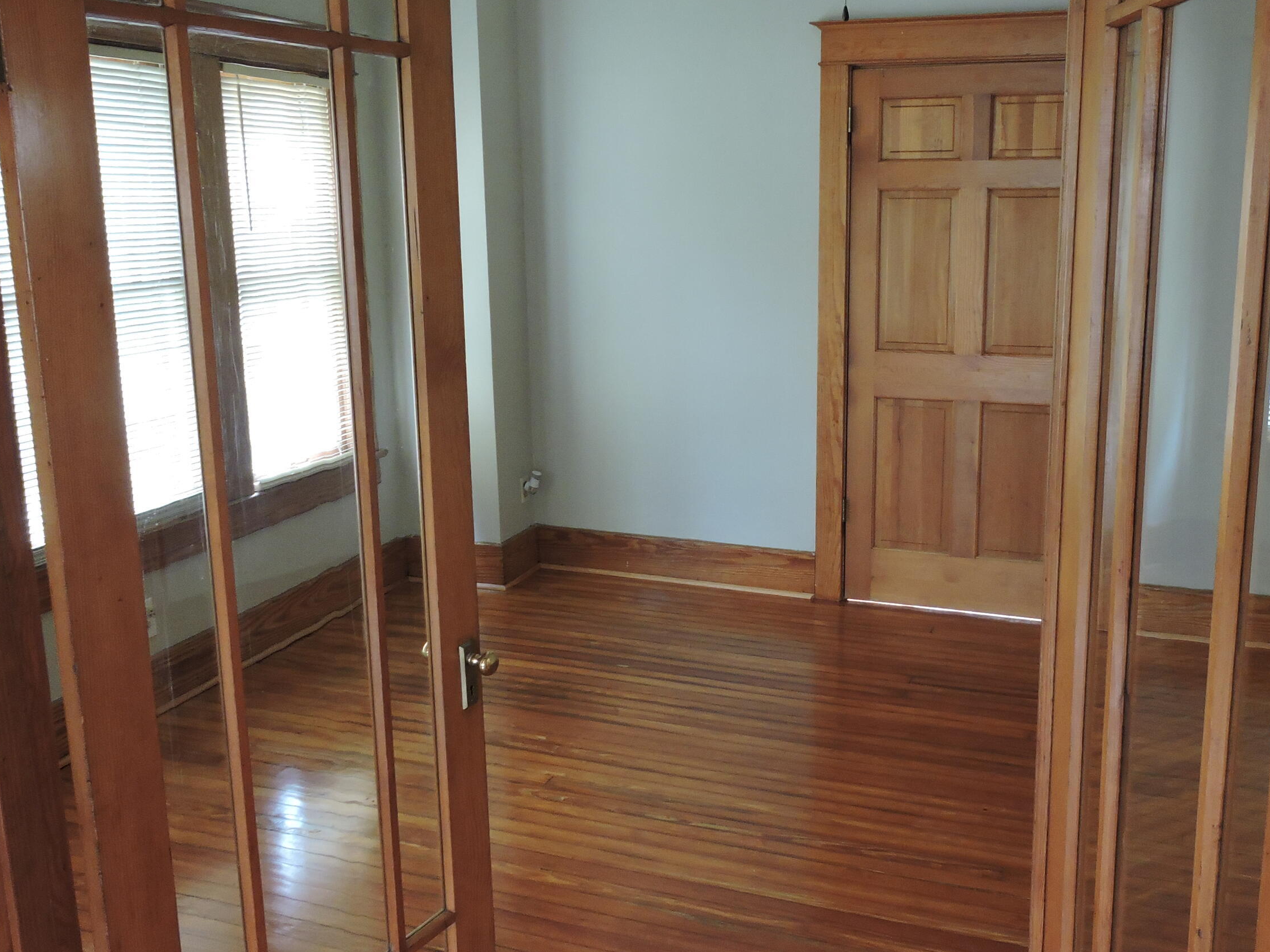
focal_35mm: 32
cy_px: 429
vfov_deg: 44.1
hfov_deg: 56.6
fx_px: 1174
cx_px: 732
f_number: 3.3
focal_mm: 4.3
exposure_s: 1/20
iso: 400
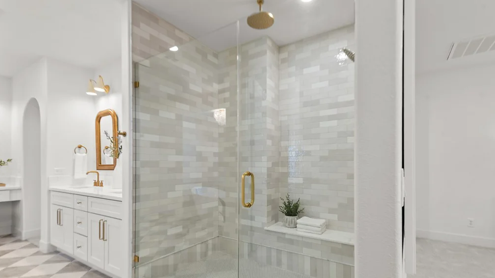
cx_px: 248
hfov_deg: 95.9
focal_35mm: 17
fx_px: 223
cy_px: 151
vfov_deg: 63.8
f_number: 8
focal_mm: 16
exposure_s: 1/2.5
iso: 100
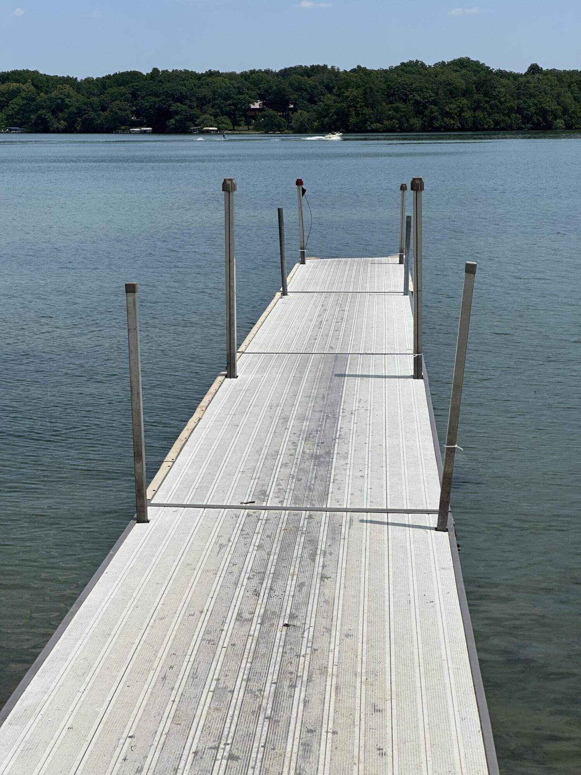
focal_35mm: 77
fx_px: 1723
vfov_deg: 25.3
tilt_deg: -7.4
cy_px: 388
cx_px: 290
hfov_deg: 19.1
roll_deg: -0.7
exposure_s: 1/1908
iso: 32
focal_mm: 9
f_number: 2.8
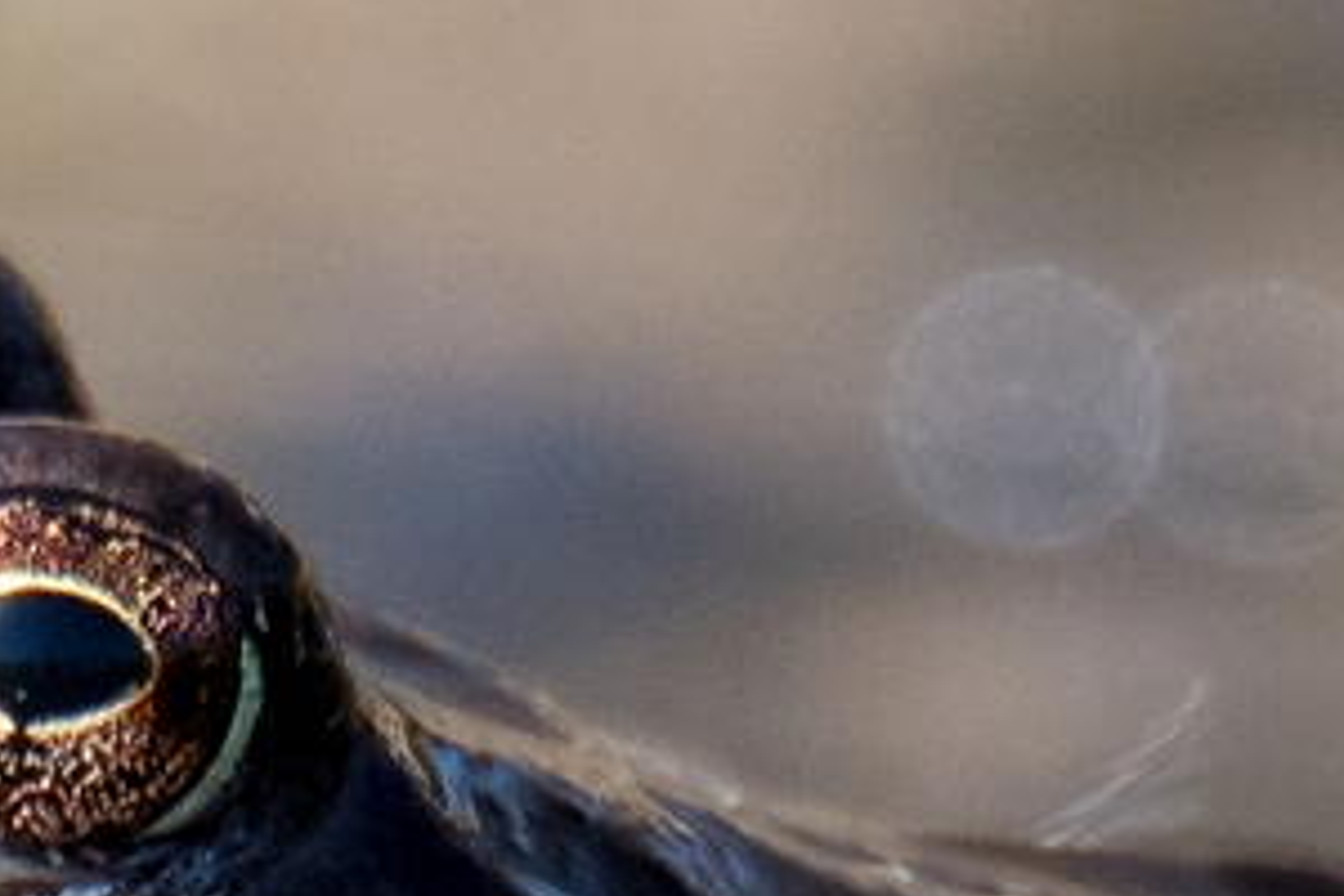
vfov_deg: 0.4
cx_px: -547
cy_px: 1635
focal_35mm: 3599
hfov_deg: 0.6
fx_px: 134352
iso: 800
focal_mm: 600
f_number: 6.3
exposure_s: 1/1600
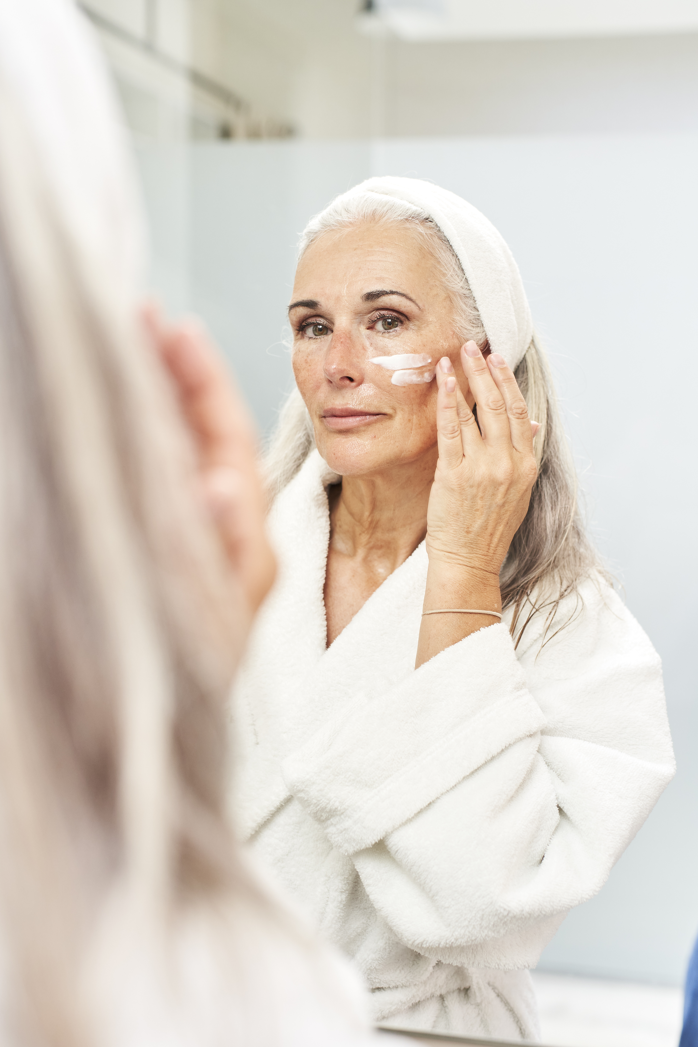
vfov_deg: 39.6
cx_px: 349
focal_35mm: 50
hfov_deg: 27.0
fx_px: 1454
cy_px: 524
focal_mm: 50
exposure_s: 1/200
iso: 640
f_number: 3.5
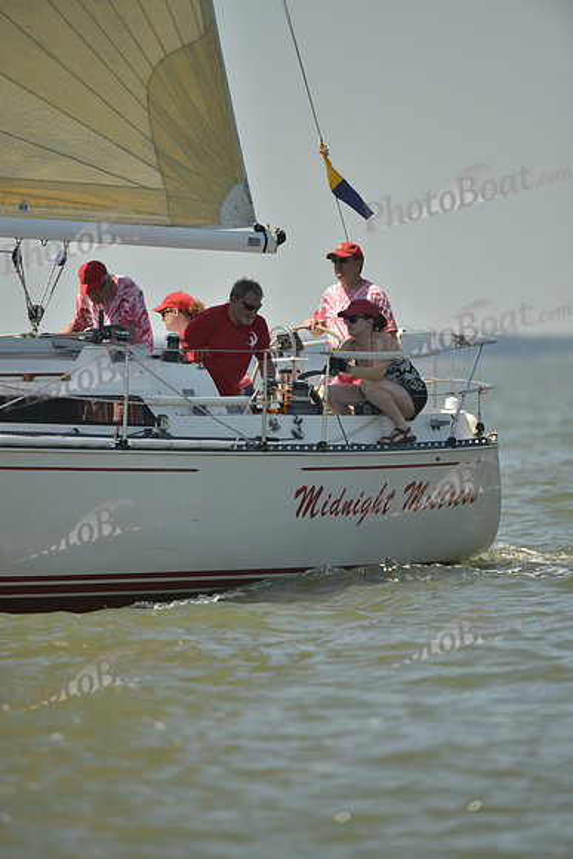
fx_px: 9544
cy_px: 430
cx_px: 286
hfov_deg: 3.4
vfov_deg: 5.2
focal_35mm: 400
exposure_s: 1/1600
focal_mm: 400
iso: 200
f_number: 4.5
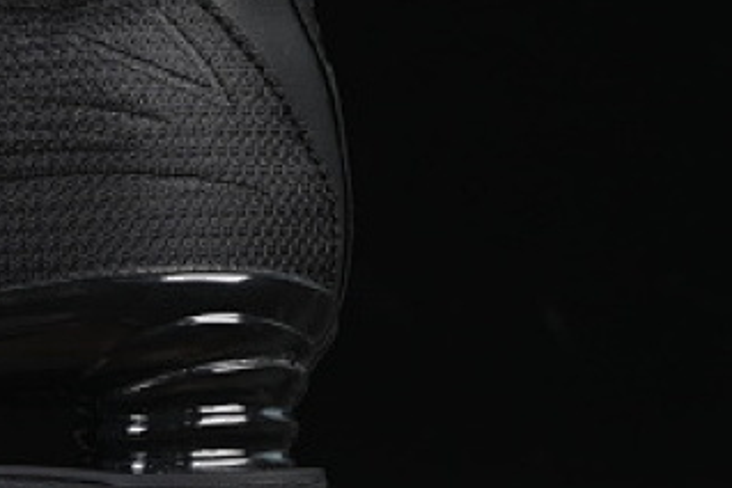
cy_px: 11
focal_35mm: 254
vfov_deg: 5.4
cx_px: -480
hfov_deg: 7.9
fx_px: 5167
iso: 160
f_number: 6.3
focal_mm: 50
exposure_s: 1/50
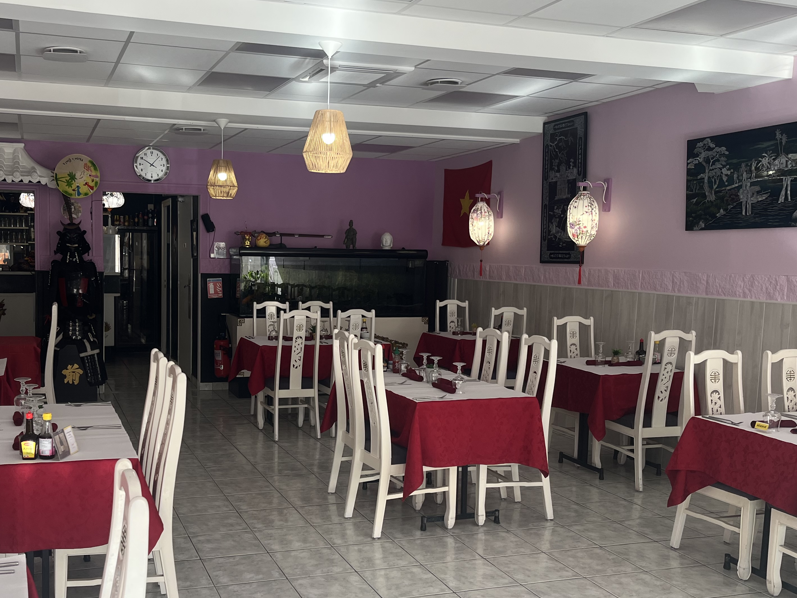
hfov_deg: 49.7
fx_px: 852
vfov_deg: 38.6
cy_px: 326
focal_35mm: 37
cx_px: 301
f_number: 1.6
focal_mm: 5.1
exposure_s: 1/122
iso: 50
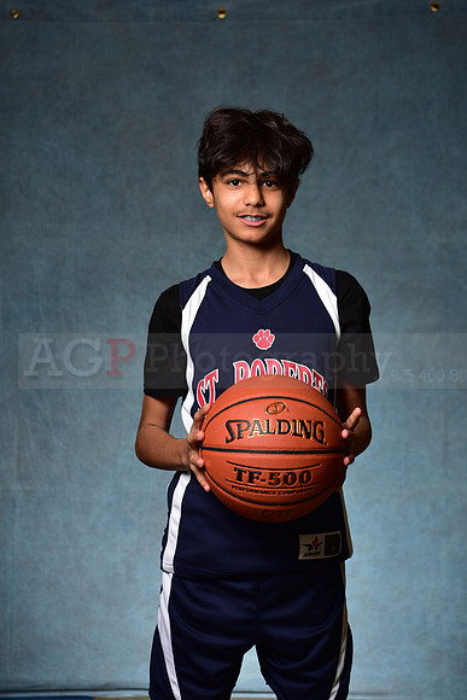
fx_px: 1361
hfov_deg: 19.5
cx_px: 234
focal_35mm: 70
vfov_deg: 28.8
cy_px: 350
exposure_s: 1/200
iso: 100
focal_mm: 70
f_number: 5
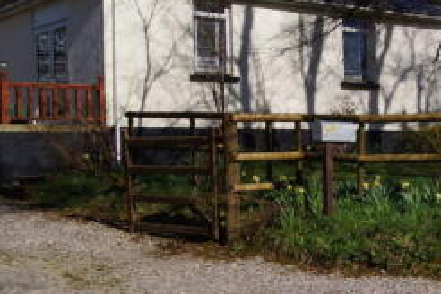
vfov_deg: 18.9
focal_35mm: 72
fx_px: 882
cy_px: 123
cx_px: 387
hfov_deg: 27.2
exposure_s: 1/320
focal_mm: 18
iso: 100
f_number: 10
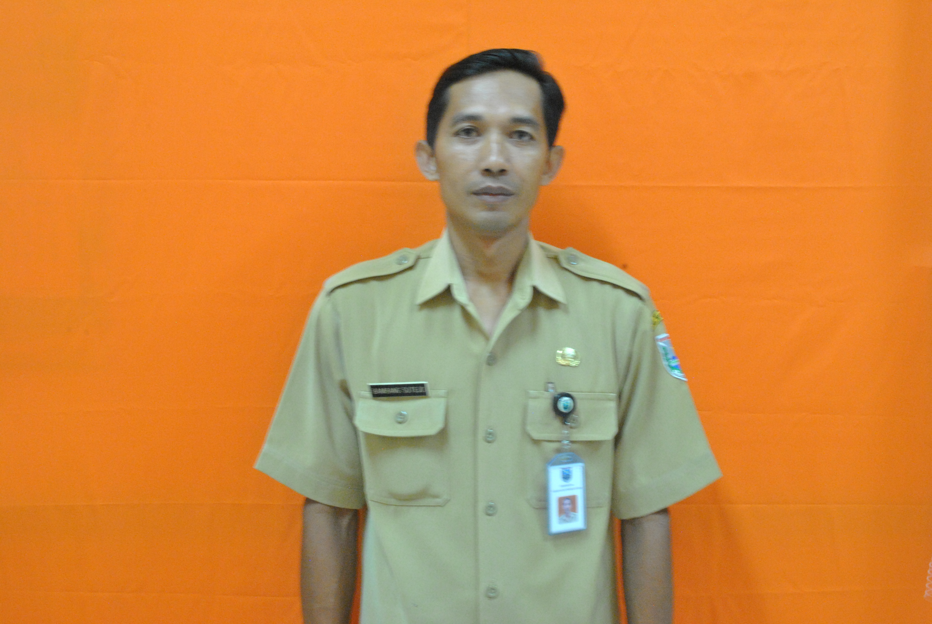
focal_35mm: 45
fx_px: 1166
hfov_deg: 43.6
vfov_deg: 29.9
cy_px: 312
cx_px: 466
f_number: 4.5
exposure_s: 1/2
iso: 1600
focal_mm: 30
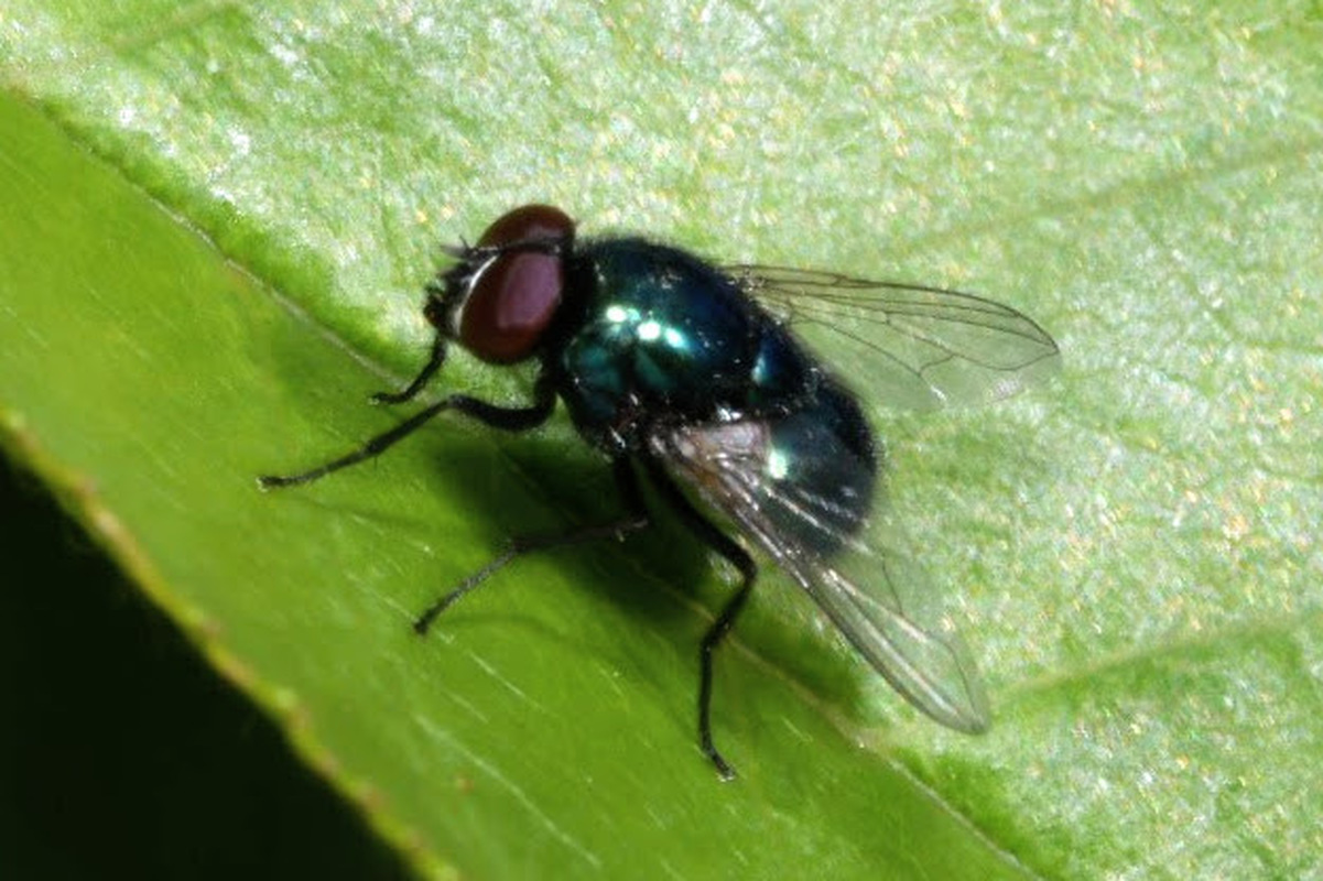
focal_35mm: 158
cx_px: 662
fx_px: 5786
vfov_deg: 8.7
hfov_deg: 13.0
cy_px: 440
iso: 100
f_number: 32
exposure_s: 1/60
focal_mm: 105
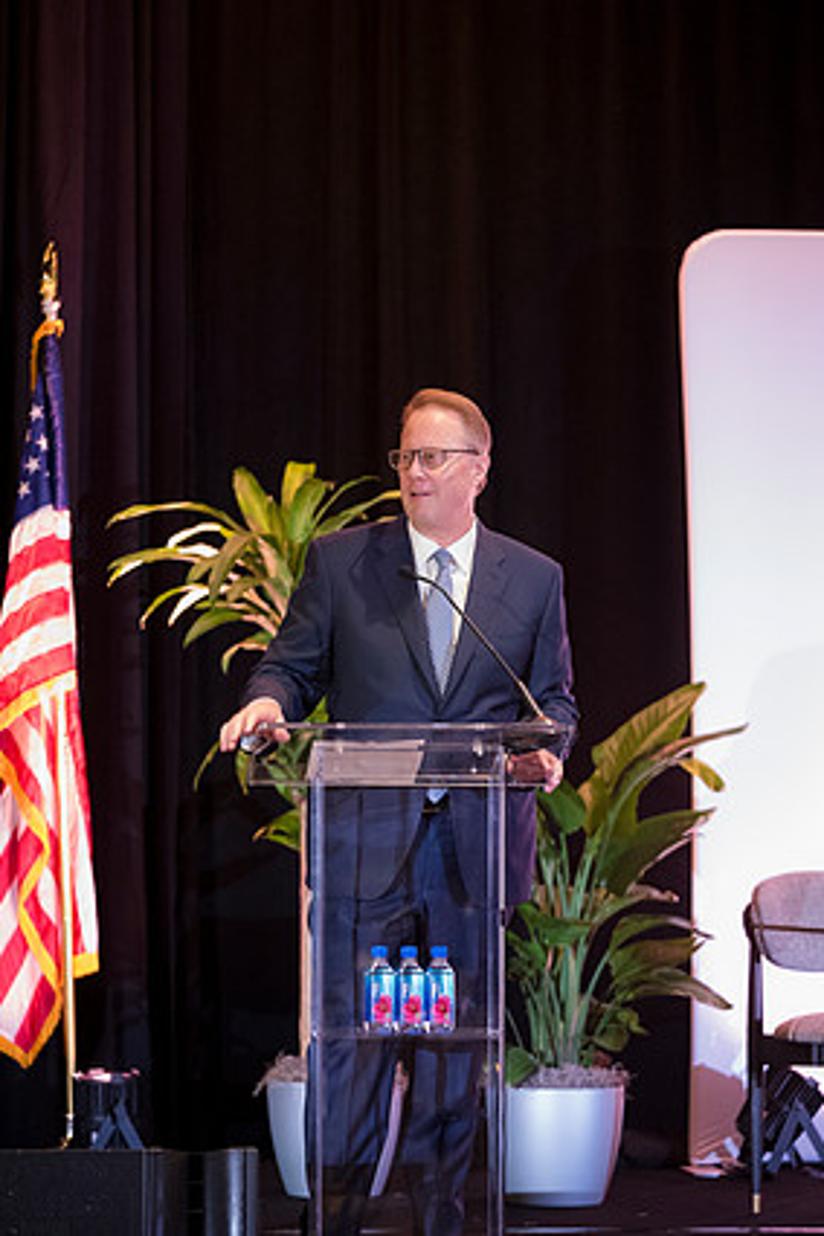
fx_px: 4532
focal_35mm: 132
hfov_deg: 10.4
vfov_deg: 15.5
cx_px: 406
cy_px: 595
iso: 6400
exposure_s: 1/125
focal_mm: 125
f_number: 2.8
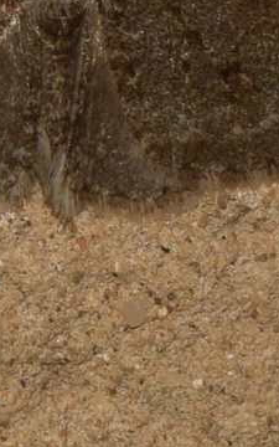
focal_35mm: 570
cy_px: 73
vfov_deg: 3.7
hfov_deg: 2.3
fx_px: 6935
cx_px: -11
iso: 100
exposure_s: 1/200
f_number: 16
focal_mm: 140
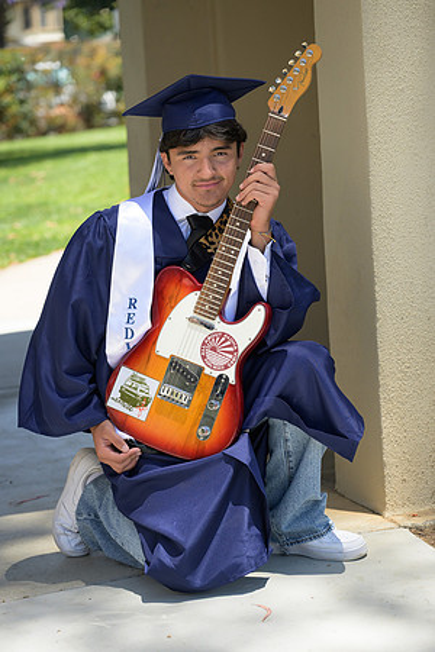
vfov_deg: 20.8
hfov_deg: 14.0
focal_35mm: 98
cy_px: 326
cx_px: 218
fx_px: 1776
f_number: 4
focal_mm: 98
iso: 800
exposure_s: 1/3200
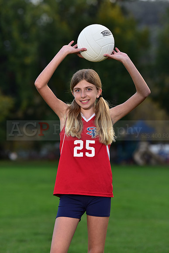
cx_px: 84
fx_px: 1161
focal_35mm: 165
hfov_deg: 8.3
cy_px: 126
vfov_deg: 12.4
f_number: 4.5
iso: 400
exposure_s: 1/320
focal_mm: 165
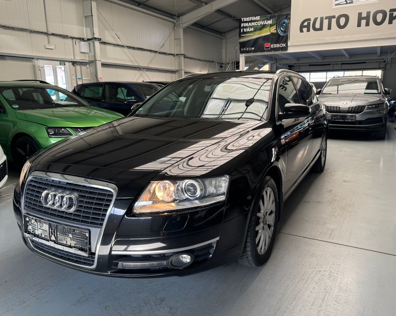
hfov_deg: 66.0
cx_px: 205
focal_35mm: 26
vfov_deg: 54.9
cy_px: 159
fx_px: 305
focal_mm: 6.76
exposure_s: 1/121
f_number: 1.78
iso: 80
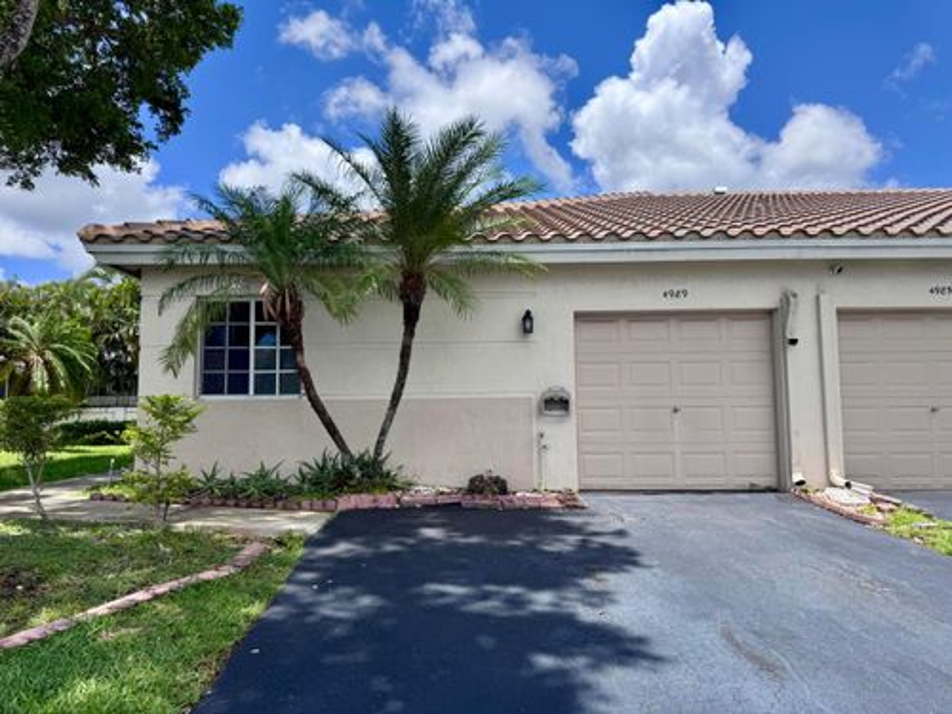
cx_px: 476
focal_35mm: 24
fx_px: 660
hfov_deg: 71.6
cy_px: 357
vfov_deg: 56.8
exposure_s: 1/4310
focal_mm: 6.76
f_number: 1.78
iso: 80
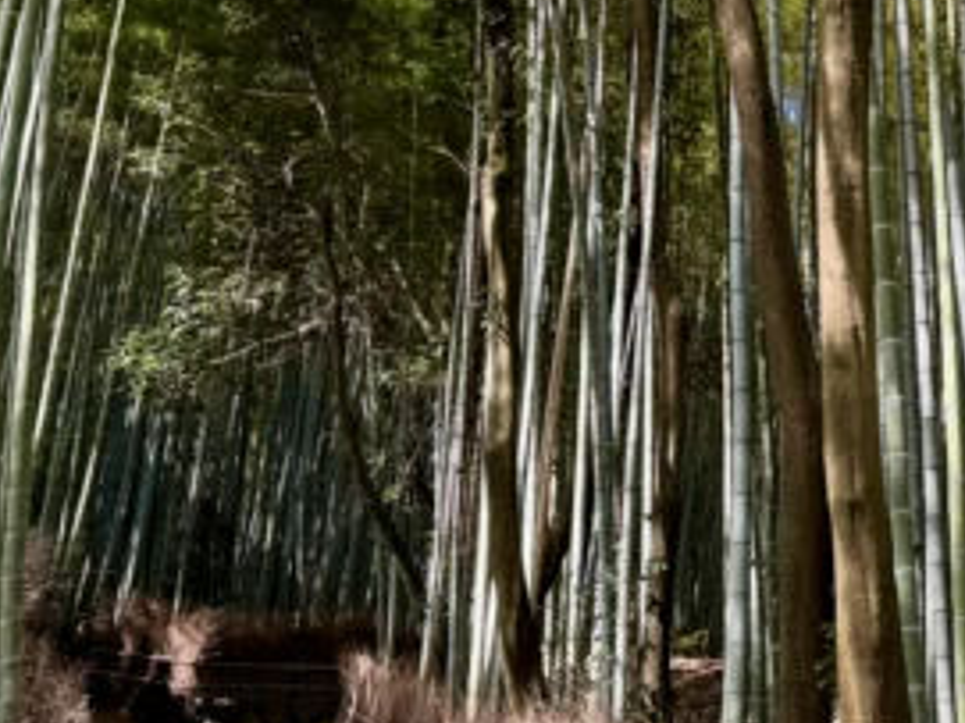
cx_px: 993
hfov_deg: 26.8
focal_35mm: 68
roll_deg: +0.4
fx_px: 1895
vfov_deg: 21.5
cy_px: 199
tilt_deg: +22.7
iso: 64
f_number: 1.78
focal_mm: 6.86
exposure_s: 1/178
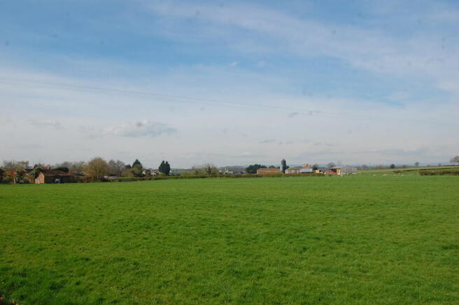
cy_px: 152
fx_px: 344
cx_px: 230
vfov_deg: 47.8
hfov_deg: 67.5
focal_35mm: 27
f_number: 9
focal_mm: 18
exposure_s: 1/320
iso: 200
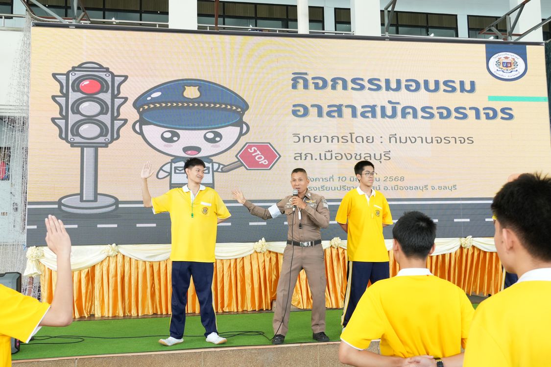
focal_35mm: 33
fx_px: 505
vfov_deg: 40.0
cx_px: 276
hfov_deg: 57.2
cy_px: 184
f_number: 6.3
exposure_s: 1/160
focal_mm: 22
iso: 2000
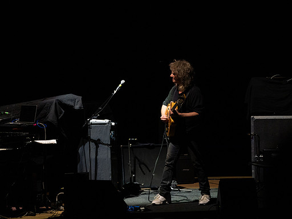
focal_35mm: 330
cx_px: 152
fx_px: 2784
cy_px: 110
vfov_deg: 4.5
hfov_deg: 6.0
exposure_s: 1/250
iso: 2000
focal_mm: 303
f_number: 5.6
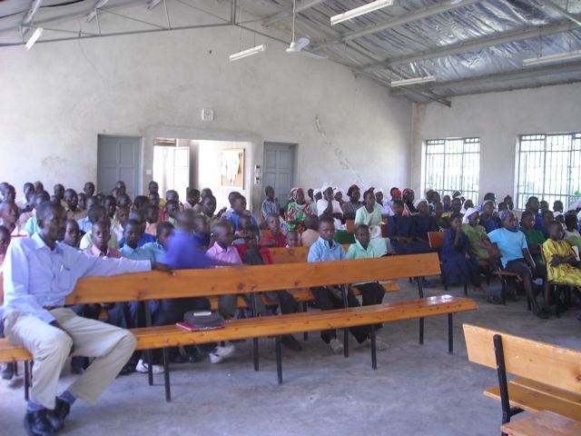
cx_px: 290
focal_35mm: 35
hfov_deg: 52.6
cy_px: 218
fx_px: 587
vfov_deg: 40.7
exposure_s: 1/11
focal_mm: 5.7
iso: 64
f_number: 2.8
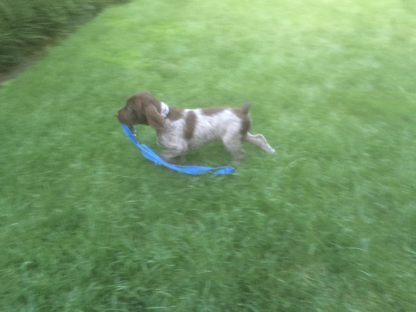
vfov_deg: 48.2
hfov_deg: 61.7
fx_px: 349
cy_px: 156
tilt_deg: -33.1
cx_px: 208
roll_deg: +2.3
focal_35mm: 29
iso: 64
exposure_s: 1/30
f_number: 2.2
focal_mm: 4.15
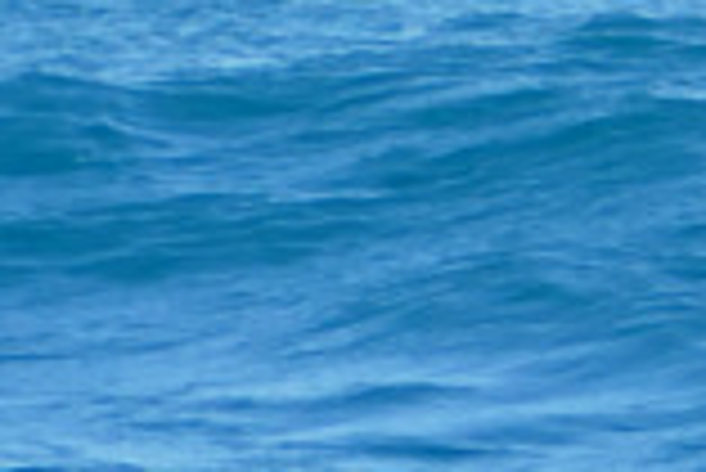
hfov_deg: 3.9
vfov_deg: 2.6
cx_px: 702
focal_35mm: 530
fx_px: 10403
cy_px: 847
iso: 125
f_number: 3.9
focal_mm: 50.69
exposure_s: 1/320
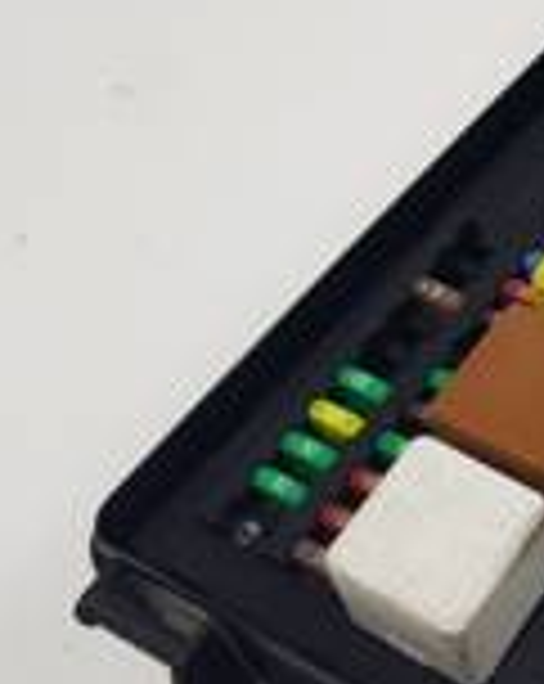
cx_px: 674
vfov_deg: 28.3
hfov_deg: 21.0
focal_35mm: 67
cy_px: 261
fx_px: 1352
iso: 40
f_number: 1.7
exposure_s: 1/380
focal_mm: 4.2
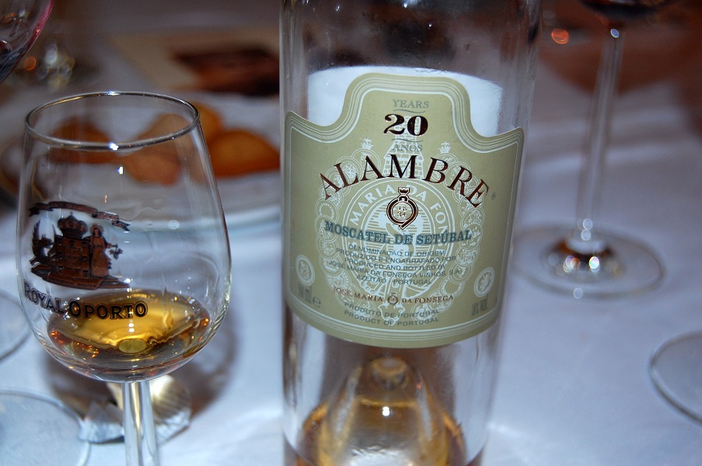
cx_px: 351
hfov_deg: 37.9
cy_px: 233
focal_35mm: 52
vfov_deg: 25.7
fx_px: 1023
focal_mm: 35
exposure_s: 1/60
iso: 400
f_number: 4.8
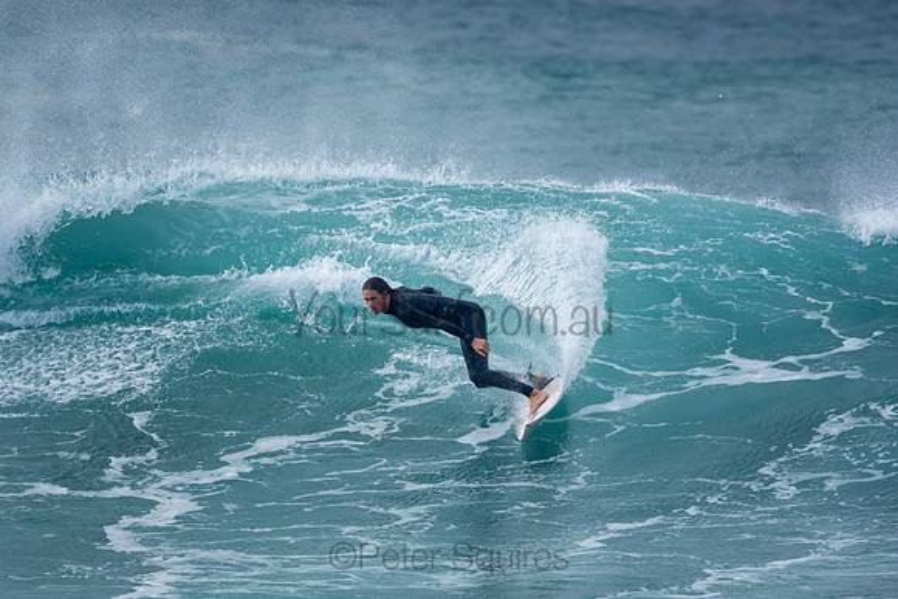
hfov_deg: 2.9
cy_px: 300
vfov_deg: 1.9
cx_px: 449
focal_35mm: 720
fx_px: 17963
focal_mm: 480
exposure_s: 1/800
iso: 180
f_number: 5.6
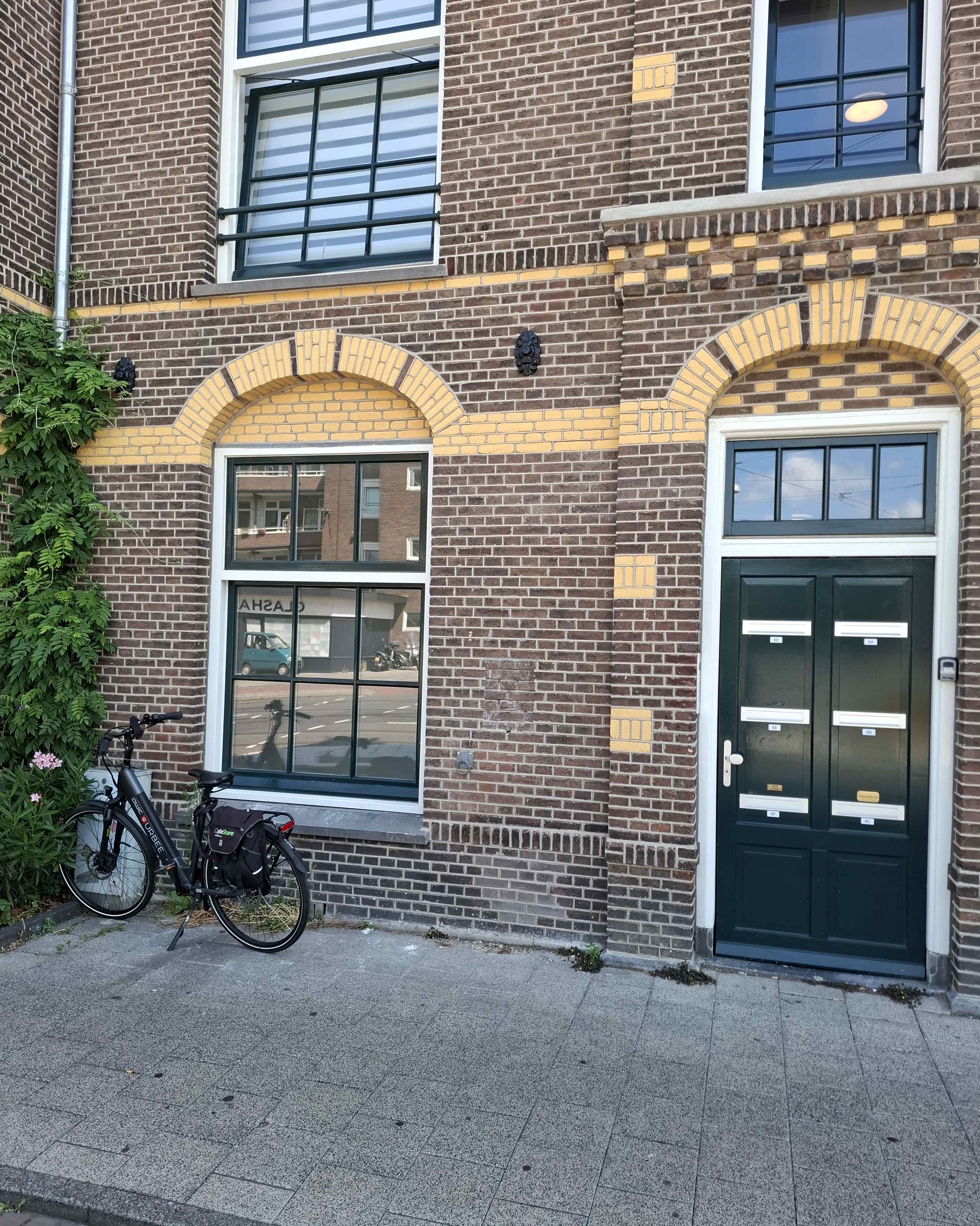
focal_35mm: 24
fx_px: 870
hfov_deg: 58.8
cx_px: 490
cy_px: 648
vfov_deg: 70.2
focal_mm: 5.54
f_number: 1.8
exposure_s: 1/205
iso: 50
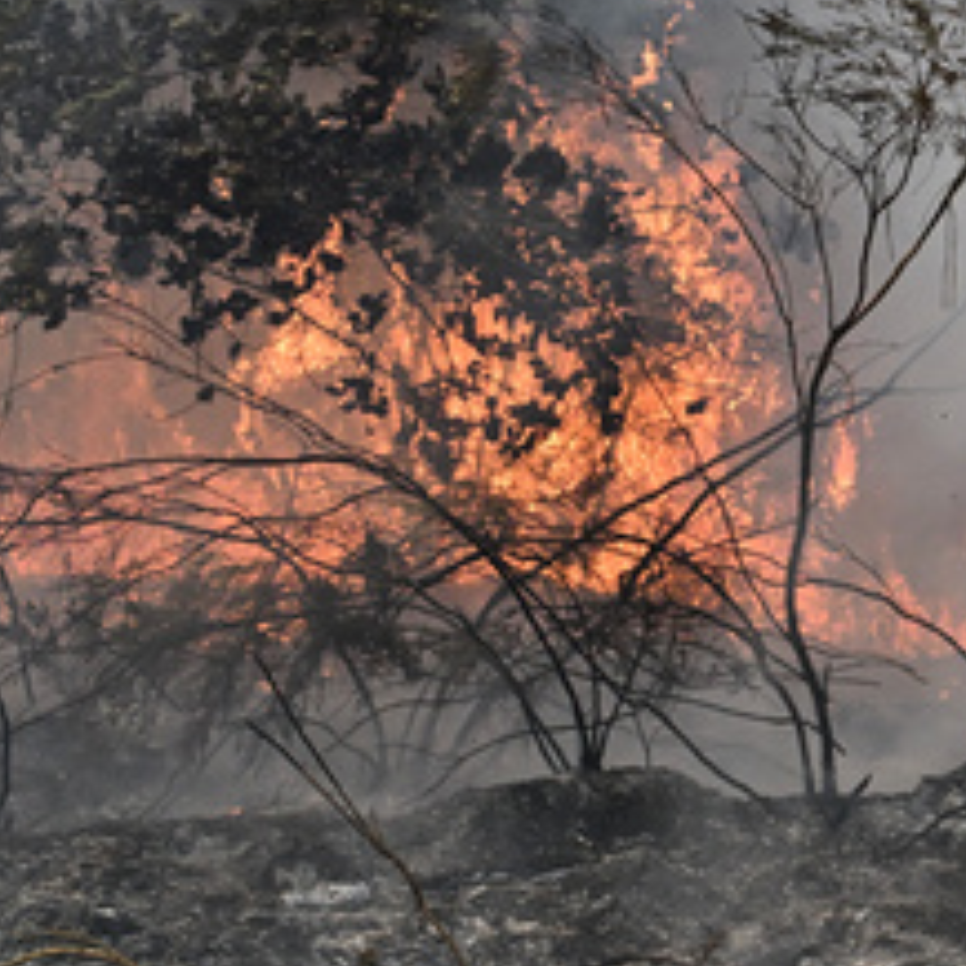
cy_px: 307
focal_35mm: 120
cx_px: 1847
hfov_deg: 12.9
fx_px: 3789
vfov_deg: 14.5
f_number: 5.6
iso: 1250
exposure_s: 1/2000
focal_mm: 30
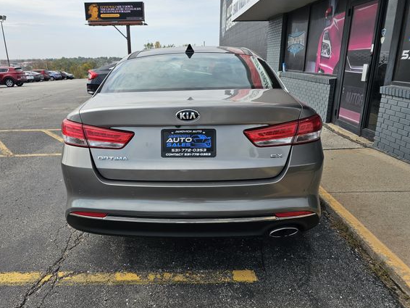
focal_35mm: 26
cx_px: 183
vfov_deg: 53.1
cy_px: 148
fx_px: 308
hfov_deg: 67.1
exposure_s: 1/640
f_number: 1.7
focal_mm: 6.3
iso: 10
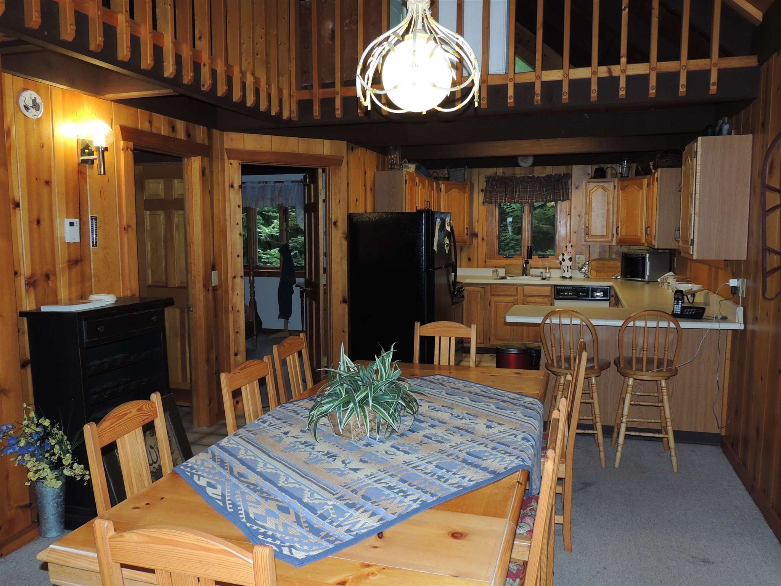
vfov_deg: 49.7
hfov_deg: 63.4
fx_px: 632
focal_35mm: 28
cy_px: 293
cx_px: 390
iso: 200
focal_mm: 4.9
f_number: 3.1
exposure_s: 1/30
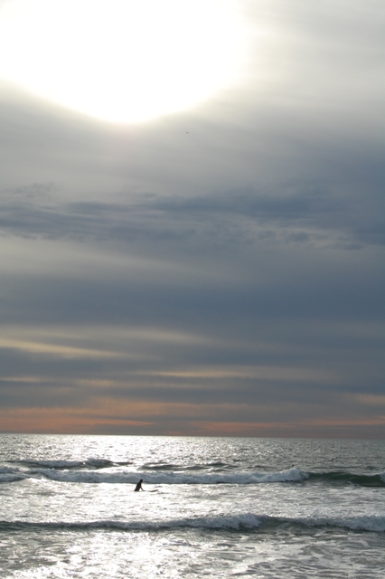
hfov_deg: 16.5
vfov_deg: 24.6
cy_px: 290
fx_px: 1325
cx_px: 192
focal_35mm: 82
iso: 200
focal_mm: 55
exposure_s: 1/500
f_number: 11
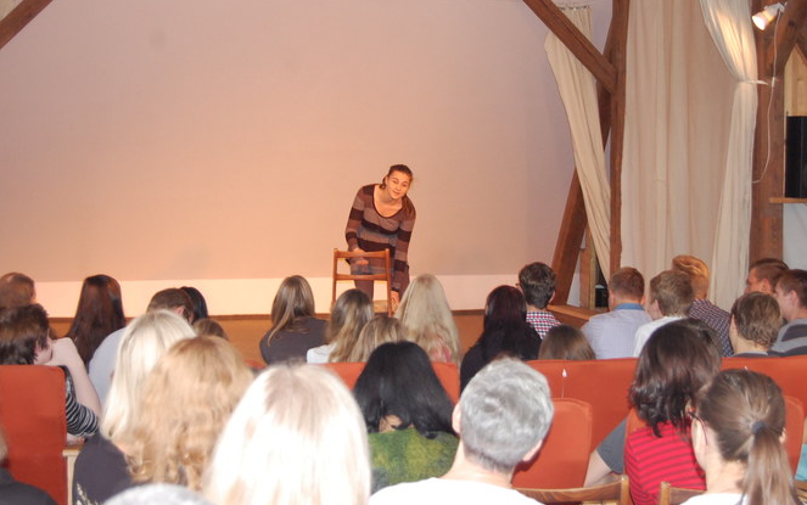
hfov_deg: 29.4
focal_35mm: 70
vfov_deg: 18.6
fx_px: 1540
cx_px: 388
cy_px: 213
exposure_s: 1/60
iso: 1000
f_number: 5
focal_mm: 38
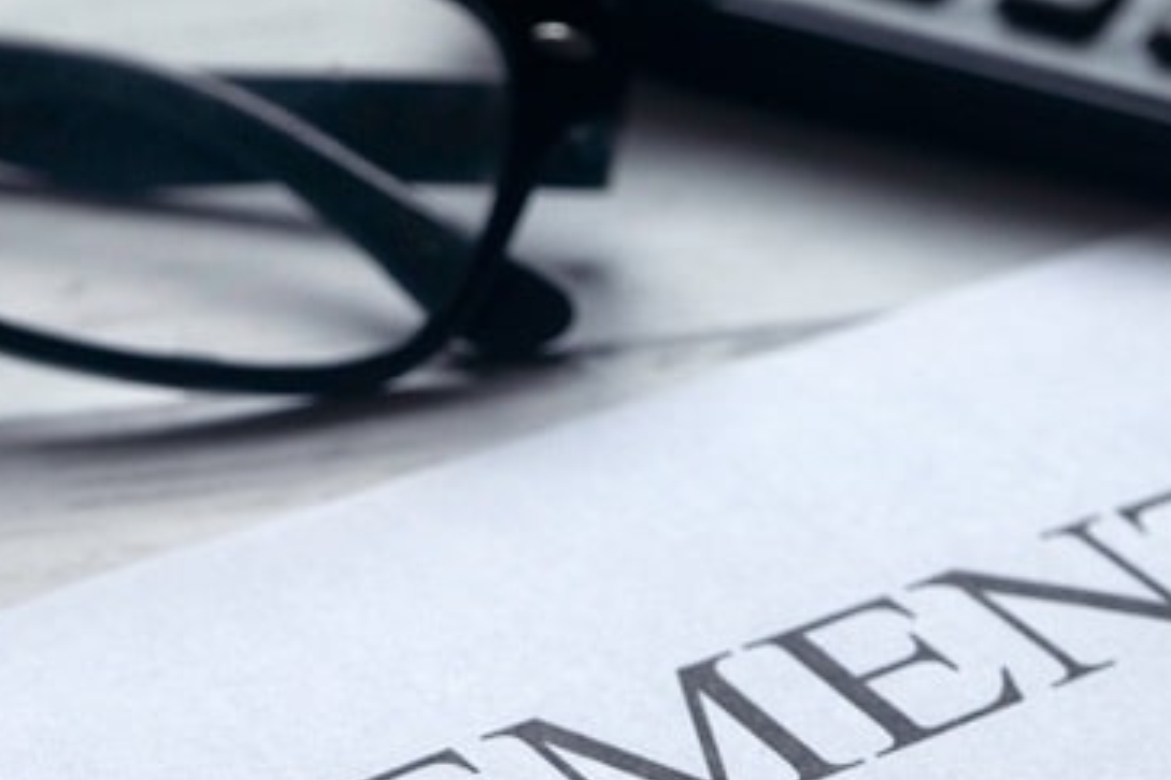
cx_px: 603
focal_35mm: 186
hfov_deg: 11.1
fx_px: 6050
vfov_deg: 7.3
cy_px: 907
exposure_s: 1/125
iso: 200
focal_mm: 34
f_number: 4
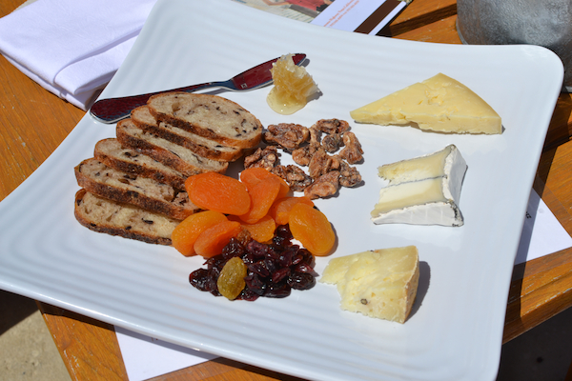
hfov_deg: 37.9
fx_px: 834
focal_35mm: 52
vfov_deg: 25.8
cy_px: 190
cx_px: 286
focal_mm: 35
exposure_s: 1/500
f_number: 9
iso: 100
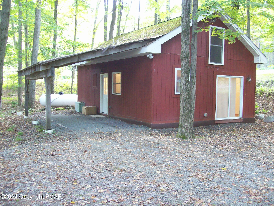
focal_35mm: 36
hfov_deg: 51.4
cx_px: 137
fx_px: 285
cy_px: 103
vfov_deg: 39.7
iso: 160
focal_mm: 6
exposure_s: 1/10.9
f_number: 2.7
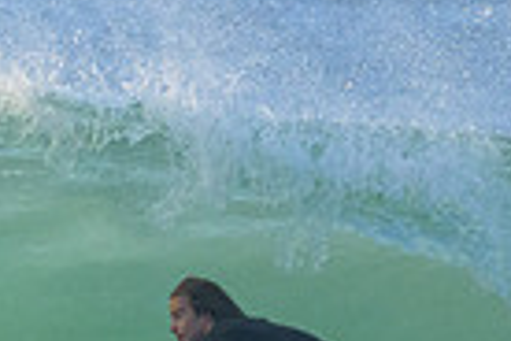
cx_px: -152
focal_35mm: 2848
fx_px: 40423
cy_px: 361
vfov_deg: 0.5
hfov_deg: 0.7
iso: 5000
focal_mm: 680
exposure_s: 1/2000
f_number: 11
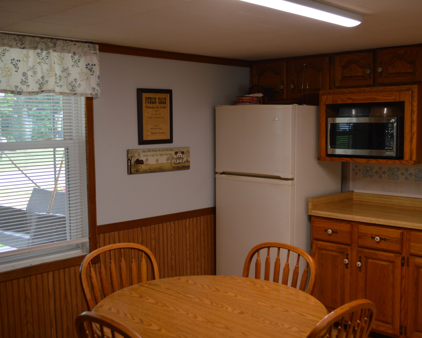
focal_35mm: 41
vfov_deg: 36.5
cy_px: 169
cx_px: 215
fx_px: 512
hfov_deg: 44.8
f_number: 4
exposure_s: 1/60
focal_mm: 24
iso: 560
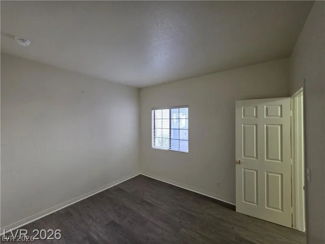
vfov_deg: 89.9
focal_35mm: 13
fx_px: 122
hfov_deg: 106.2
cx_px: 162
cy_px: 122
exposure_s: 1/60
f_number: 1.9
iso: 250
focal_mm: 2.2
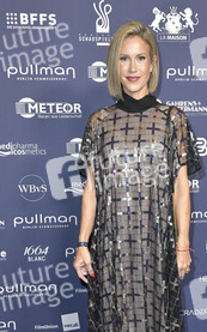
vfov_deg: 39.6
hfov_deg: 25.6
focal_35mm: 50
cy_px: 231
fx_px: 452
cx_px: 142
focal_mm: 34
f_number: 6.3
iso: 2000
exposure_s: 1/250
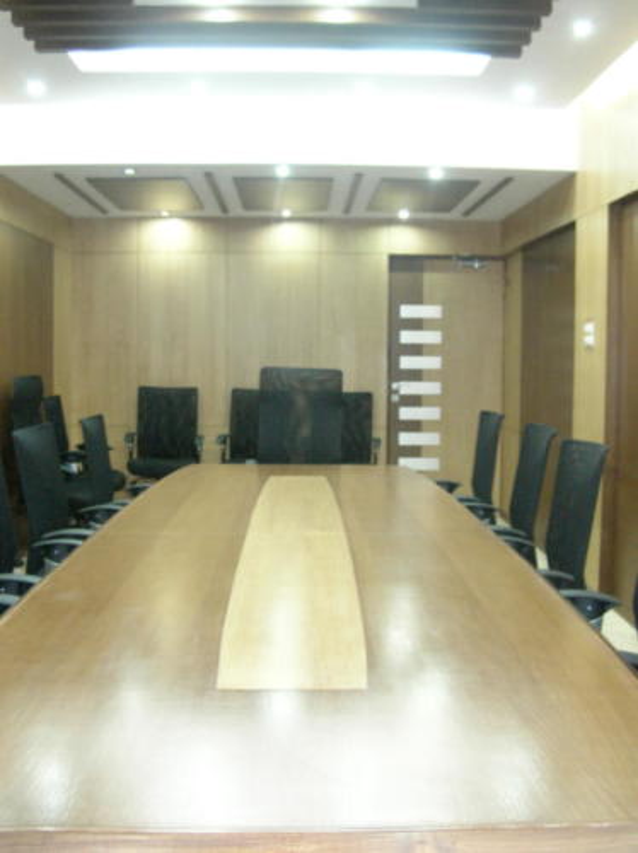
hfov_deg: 38.6
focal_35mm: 37
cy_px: 426
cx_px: 319
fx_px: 911
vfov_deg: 50.2
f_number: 2.7
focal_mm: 6.2
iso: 300
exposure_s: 1/15.1
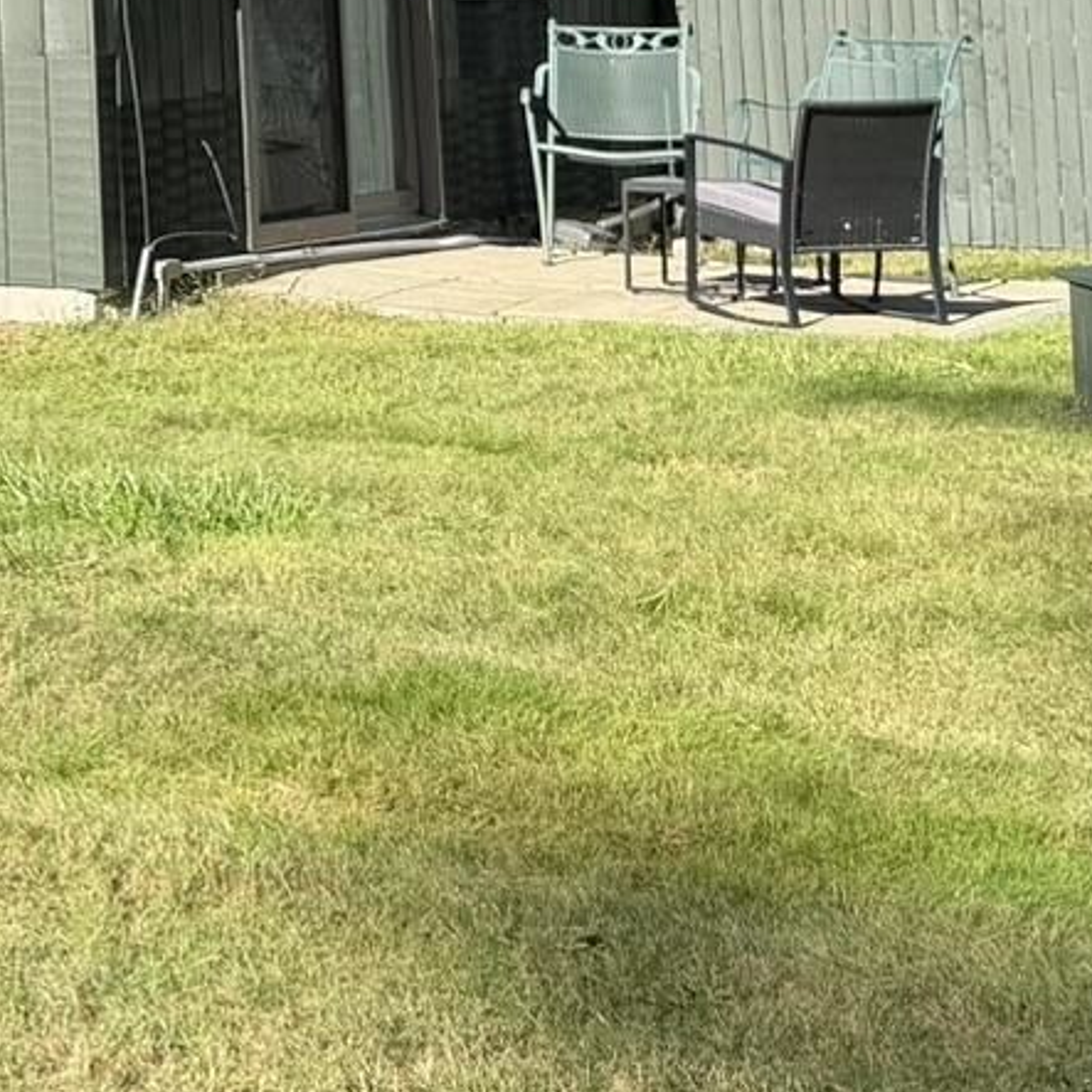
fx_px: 3498
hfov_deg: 16.2
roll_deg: +0.2
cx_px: -567
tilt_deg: +6.9
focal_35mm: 98
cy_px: -473
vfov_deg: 16.4
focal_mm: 6.76
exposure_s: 1/1437
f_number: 1.78
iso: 80
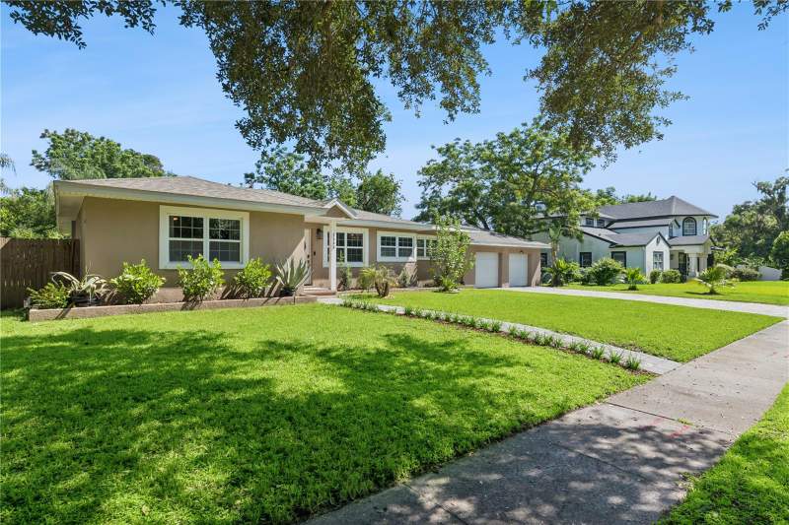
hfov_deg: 90.0
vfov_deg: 67.4
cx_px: 394
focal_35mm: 18
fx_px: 394
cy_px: 262
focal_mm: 18
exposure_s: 1/25
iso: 100
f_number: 20
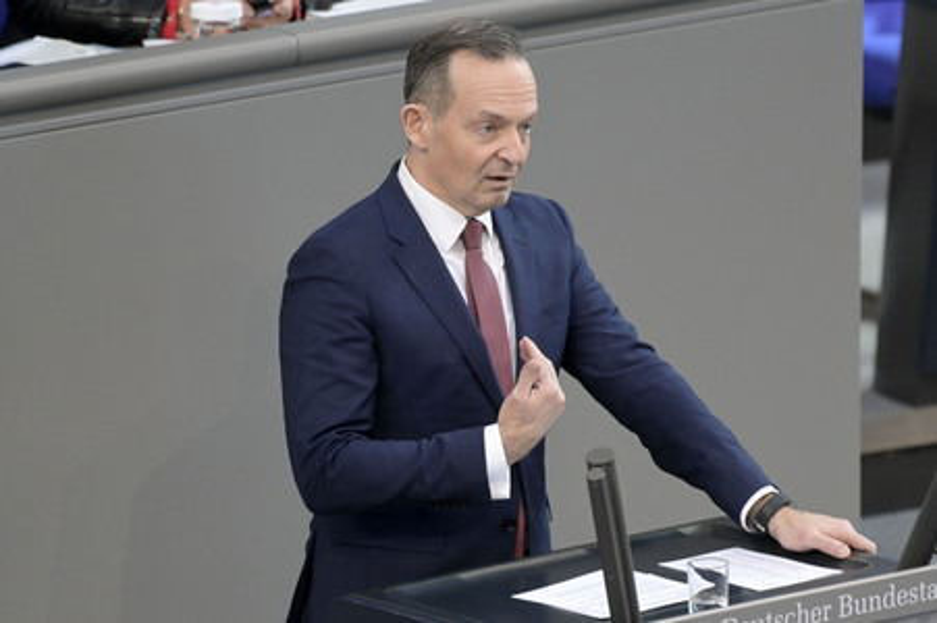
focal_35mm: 400
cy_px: 312
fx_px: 10403
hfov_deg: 5.2
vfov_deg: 3.4
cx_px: 468
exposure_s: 1/400
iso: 8000
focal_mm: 400
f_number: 5.6
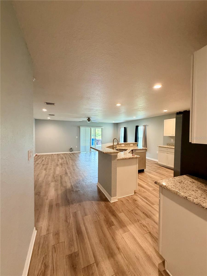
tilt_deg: -1.0
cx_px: 104
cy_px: 138
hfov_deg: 85.7
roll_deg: -1.2
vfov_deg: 102.1
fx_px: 112
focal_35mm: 14
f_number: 2.2
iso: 250
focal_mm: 2.22
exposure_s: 1/60
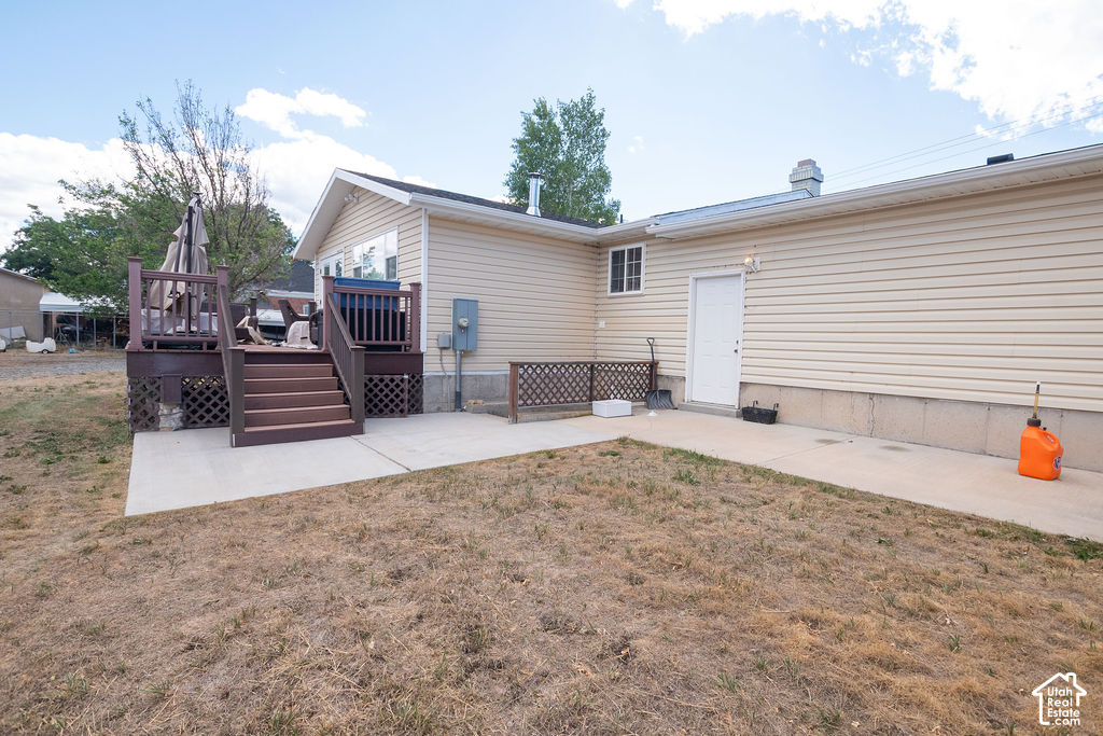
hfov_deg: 93.3
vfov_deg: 70.5
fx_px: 521
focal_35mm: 17
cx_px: 552
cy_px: 368
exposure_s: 1/1000
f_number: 5
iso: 500
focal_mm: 11.5
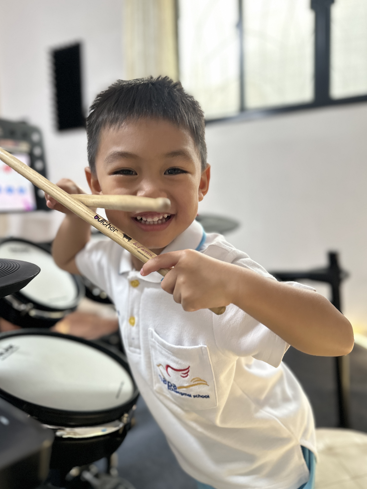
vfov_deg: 69.4
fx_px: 353
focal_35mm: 25
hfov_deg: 54.9
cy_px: 243
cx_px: 180
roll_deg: +1.1
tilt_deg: -7.8
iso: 400
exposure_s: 1/50
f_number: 1.78
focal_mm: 6.86
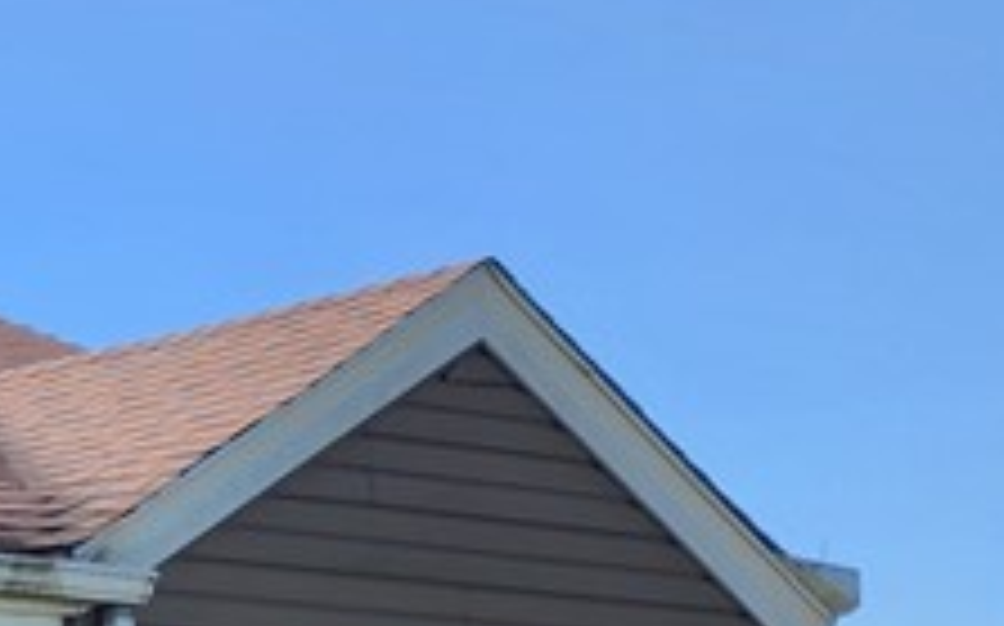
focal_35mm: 112
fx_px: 3062
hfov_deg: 14.4
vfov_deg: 11.2
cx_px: -1175
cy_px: 973
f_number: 1.8
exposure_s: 1/580
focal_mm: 6.4
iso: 12
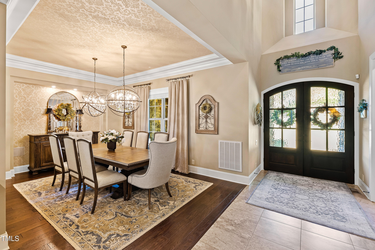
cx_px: 188
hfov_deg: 100.4
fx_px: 156
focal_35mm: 15
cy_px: 125
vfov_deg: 77.3
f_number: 9
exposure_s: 1.3
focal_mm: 10
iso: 100
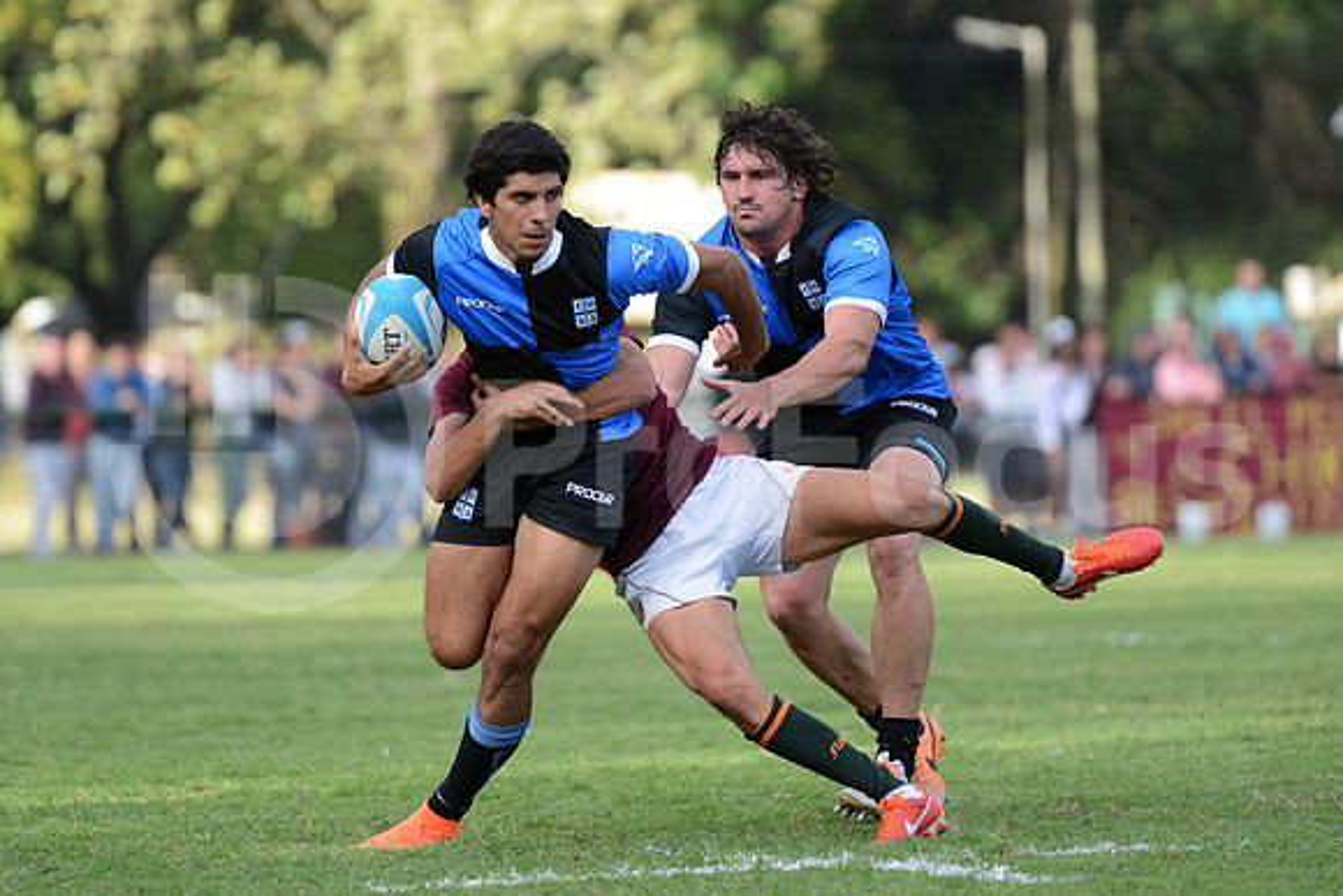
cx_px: 672
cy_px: 448
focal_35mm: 270
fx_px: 10074
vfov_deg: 5.1
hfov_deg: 7.6
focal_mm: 270
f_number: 4
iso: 800
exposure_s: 1/800
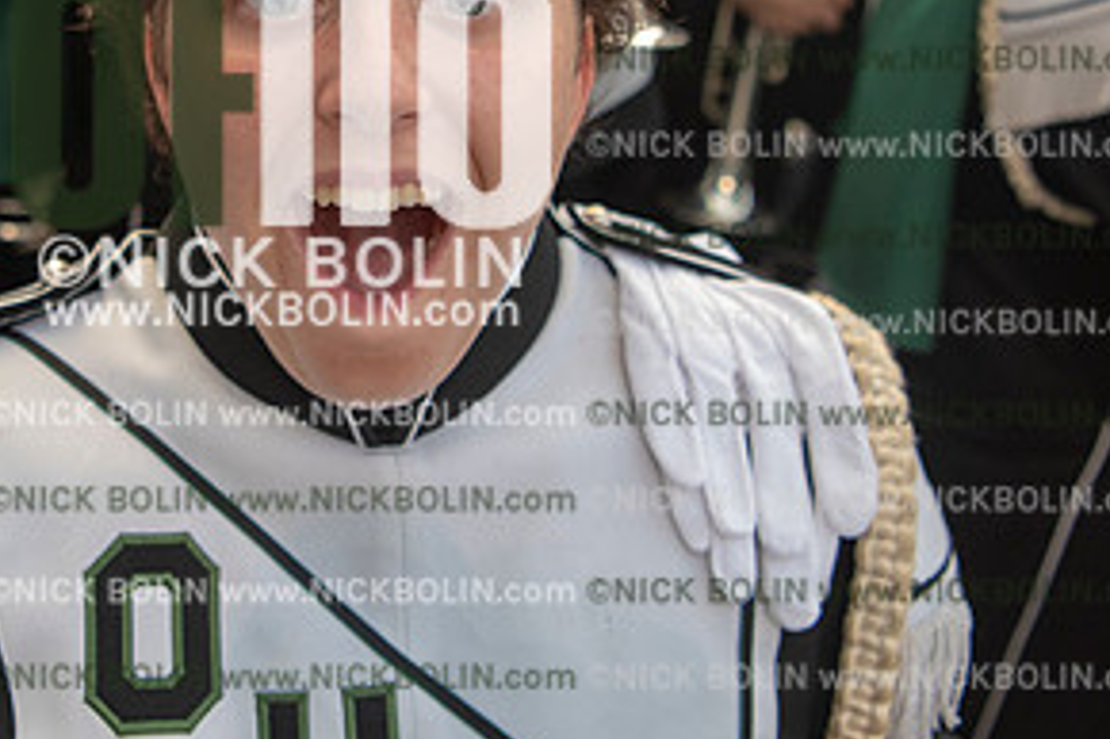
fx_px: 1479
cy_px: 147
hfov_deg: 40.0
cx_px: 279
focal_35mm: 48
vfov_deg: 27.5
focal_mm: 24
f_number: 3.2
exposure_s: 1/250
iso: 800
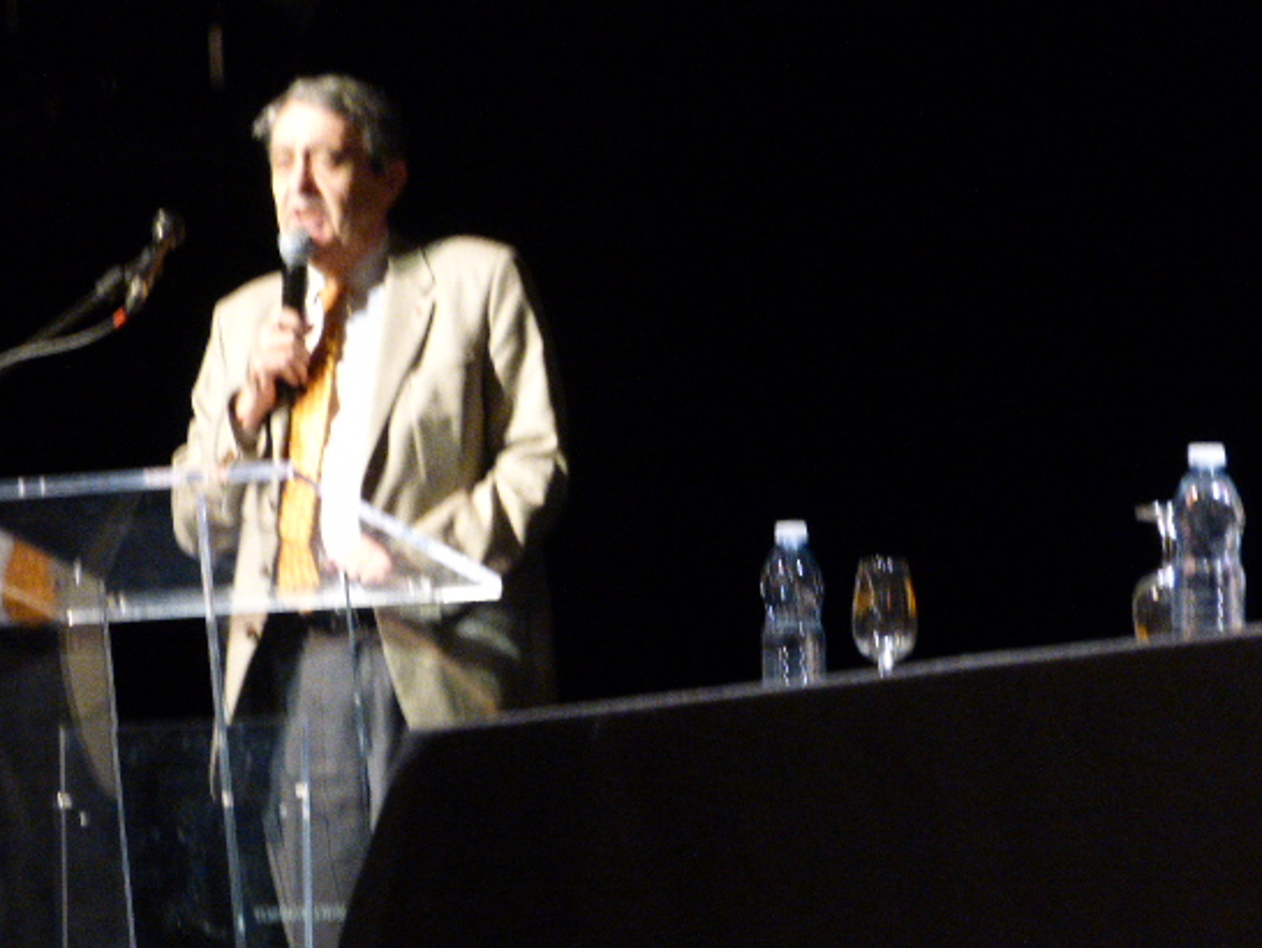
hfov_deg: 12.6
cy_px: 432
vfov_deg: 9.5
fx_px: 5726
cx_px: 675
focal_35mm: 157
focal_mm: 24.2
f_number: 3.6
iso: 1250
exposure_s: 1/15
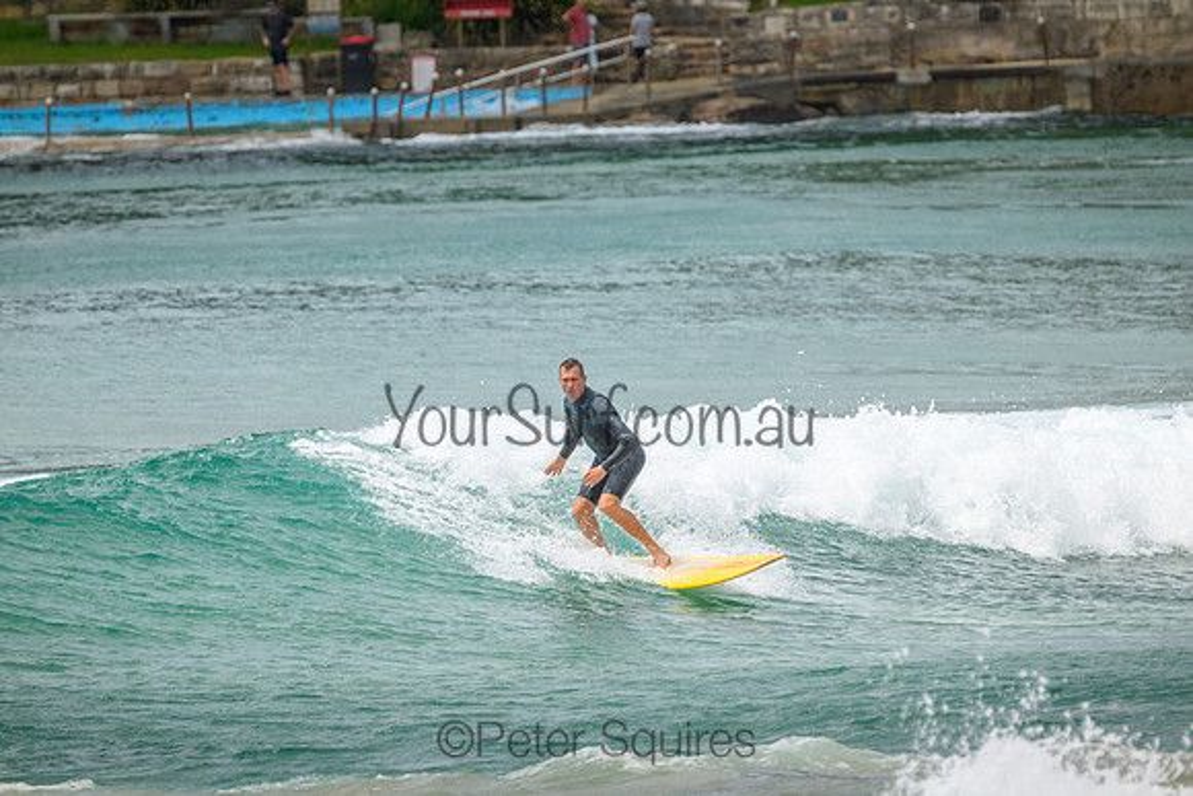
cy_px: 398
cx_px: 596
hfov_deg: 2.6
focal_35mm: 800
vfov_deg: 1.7
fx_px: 26516
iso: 1400
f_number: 11
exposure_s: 1/3200
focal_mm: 800
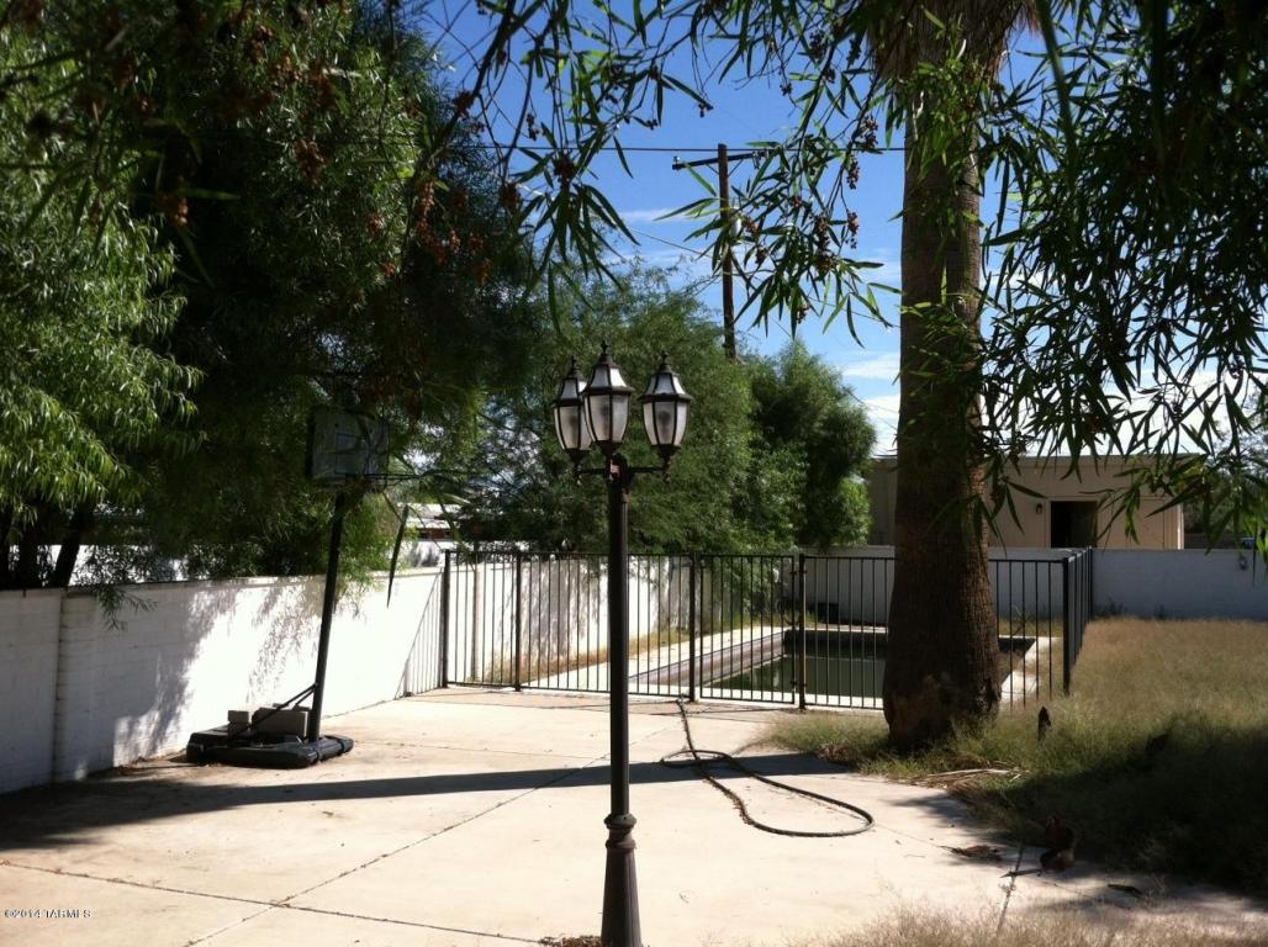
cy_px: 474
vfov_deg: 40.6
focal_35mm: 35
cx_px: 634
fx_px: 1280
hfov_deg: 52.7
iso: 80
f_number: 2.8
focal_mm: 3.85
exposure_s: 1/1068
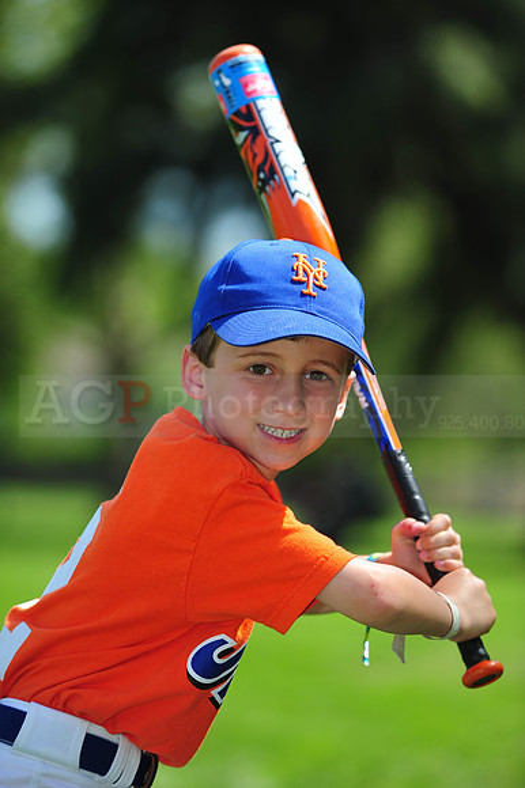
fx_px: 4380
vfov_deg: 10.3
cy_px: 394
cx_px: 262
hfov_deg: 6.9
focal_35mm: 200
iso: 200
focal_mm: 200
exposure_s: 1/800
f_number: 4.5
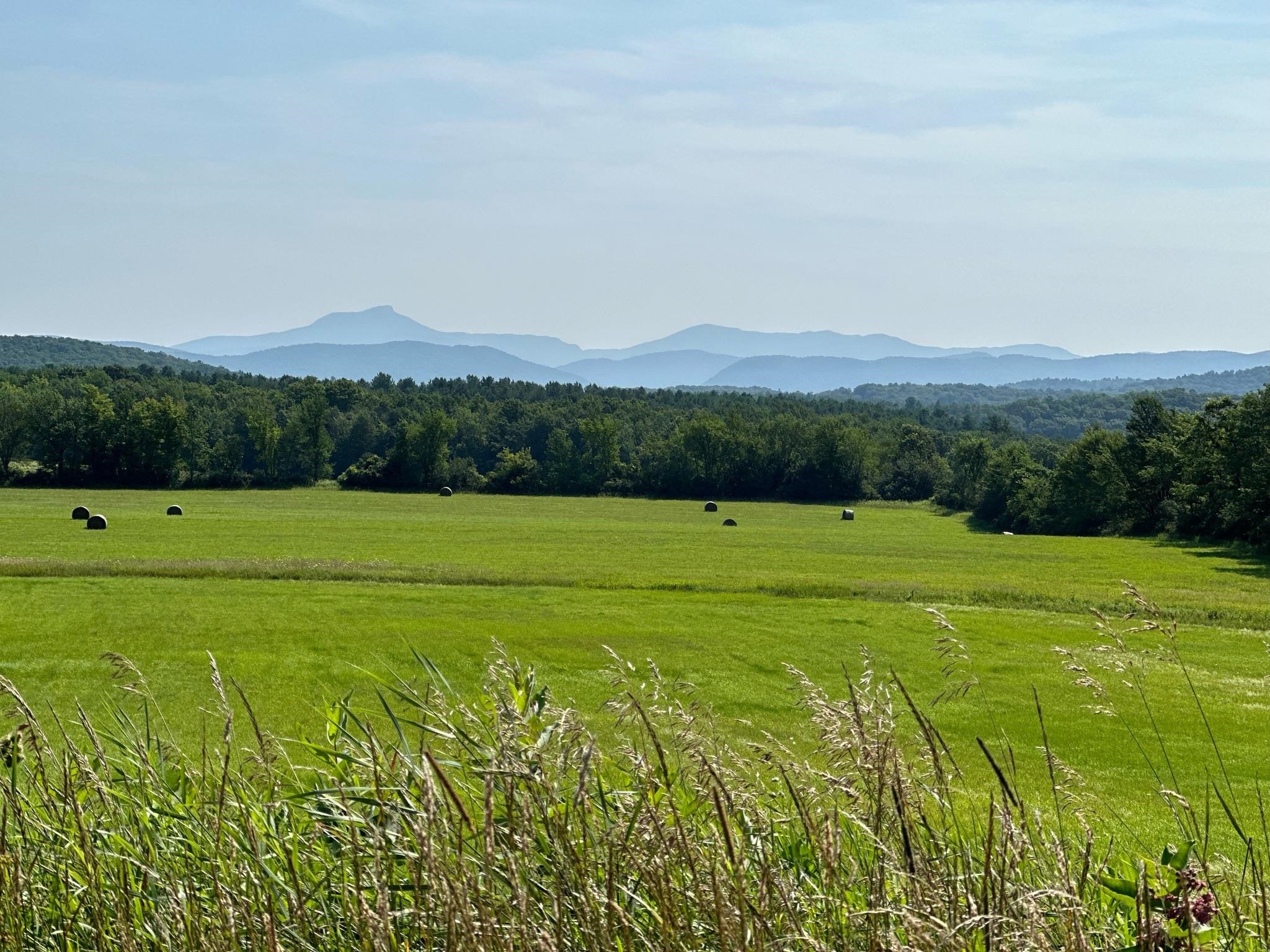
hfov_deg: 25.3
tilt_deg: -1.0
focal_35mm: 77
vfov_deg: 19.1
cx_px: 635
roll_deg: -1.0
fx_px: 2825
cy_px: 476
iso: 32
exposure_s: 1/1325
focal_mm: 9
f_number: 2.8
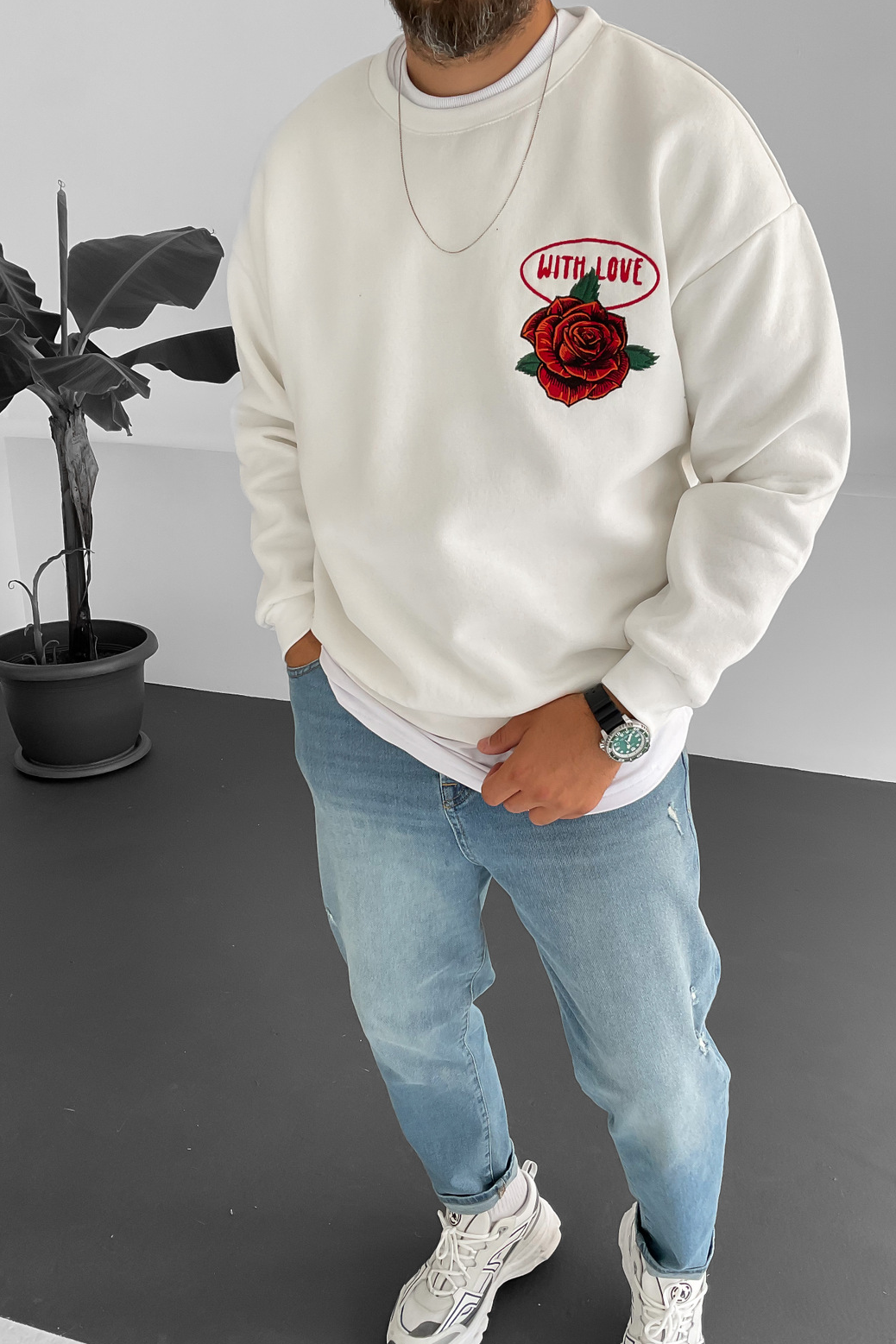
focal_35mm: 31
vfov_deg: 60.3
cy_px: 679
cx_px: 510
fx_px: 1157
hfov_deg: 42.2
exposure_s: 1/120
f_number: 1.8
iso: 32
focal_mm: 3
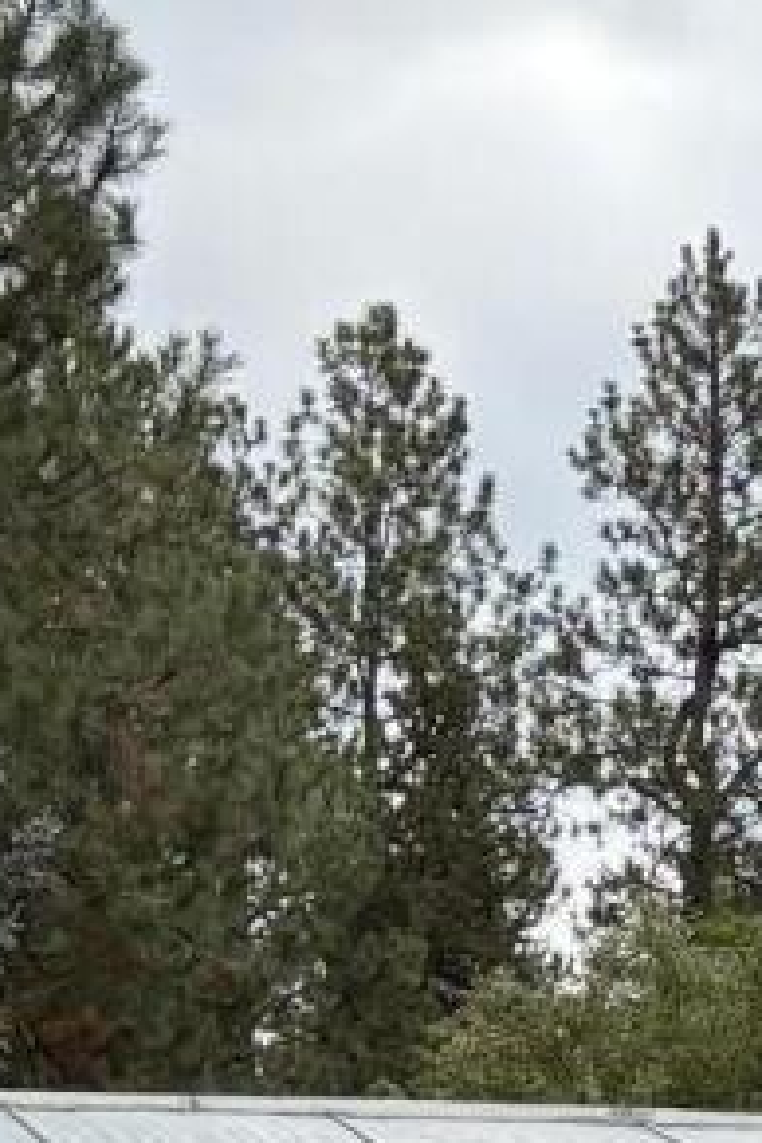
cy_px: 2341
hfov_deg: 6.8
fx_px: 5905
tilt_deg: -7.5
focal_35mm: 186
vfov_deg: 10.2
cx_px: 2046
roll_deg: -0.6
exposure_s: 1/865
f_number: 1.6
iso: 50
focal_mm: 5.96
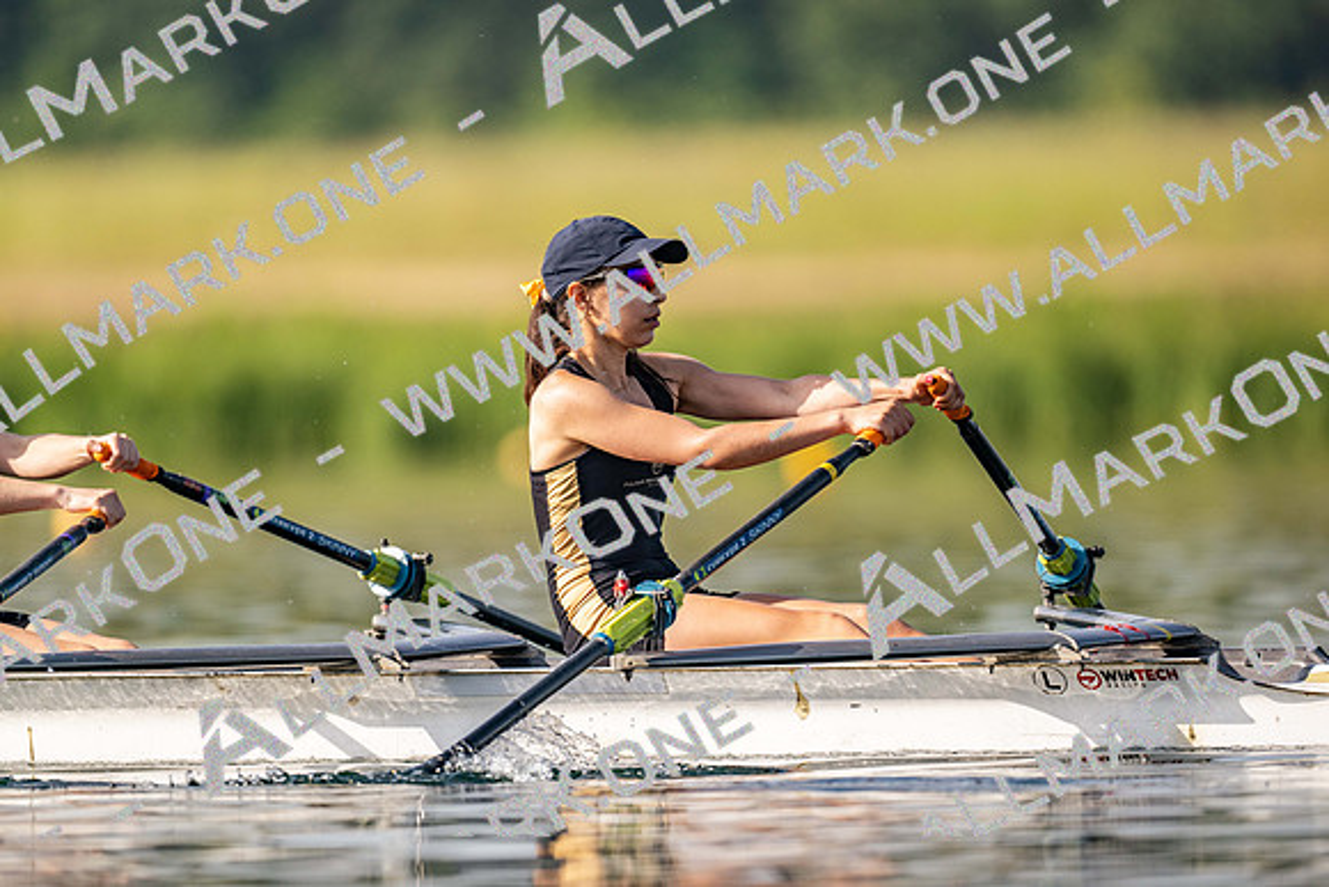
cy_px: 444
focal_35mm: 600
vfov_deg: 2.3
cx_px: 664
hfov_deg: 3.4
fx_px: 22154
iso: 200
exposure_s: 1/2500
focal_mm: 600
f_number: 4
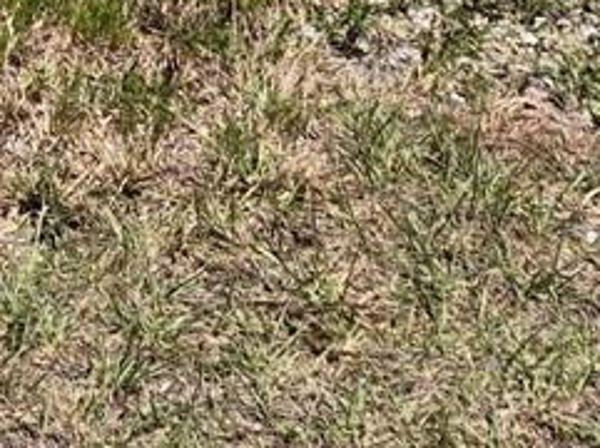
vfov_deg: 8.2
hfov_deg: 12.2
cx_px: -359
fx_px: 2648
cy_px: -923
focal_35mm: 153
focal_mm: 5.4
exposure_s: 1/2200
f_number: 1.8
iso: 25
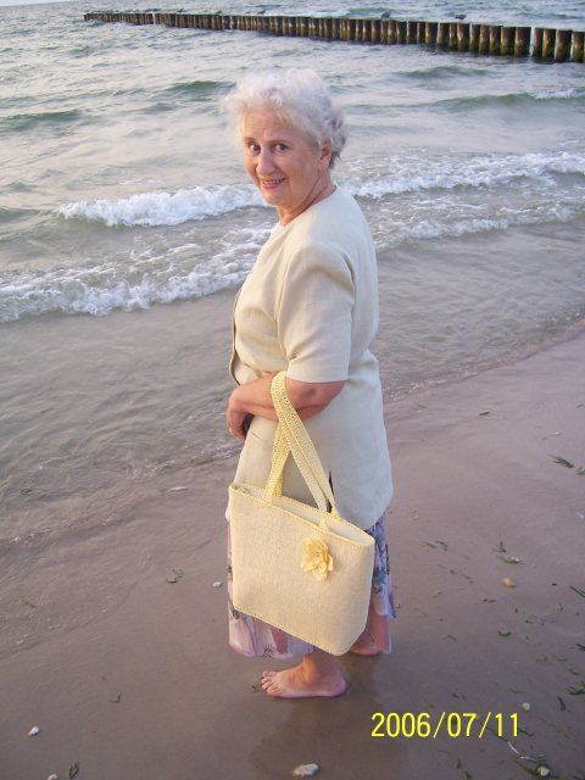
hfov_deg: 39.7
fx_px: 811
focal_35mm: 36
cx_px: 292
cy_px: 390
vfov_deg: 51.4
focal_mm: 6
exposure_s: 1/60
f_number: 3
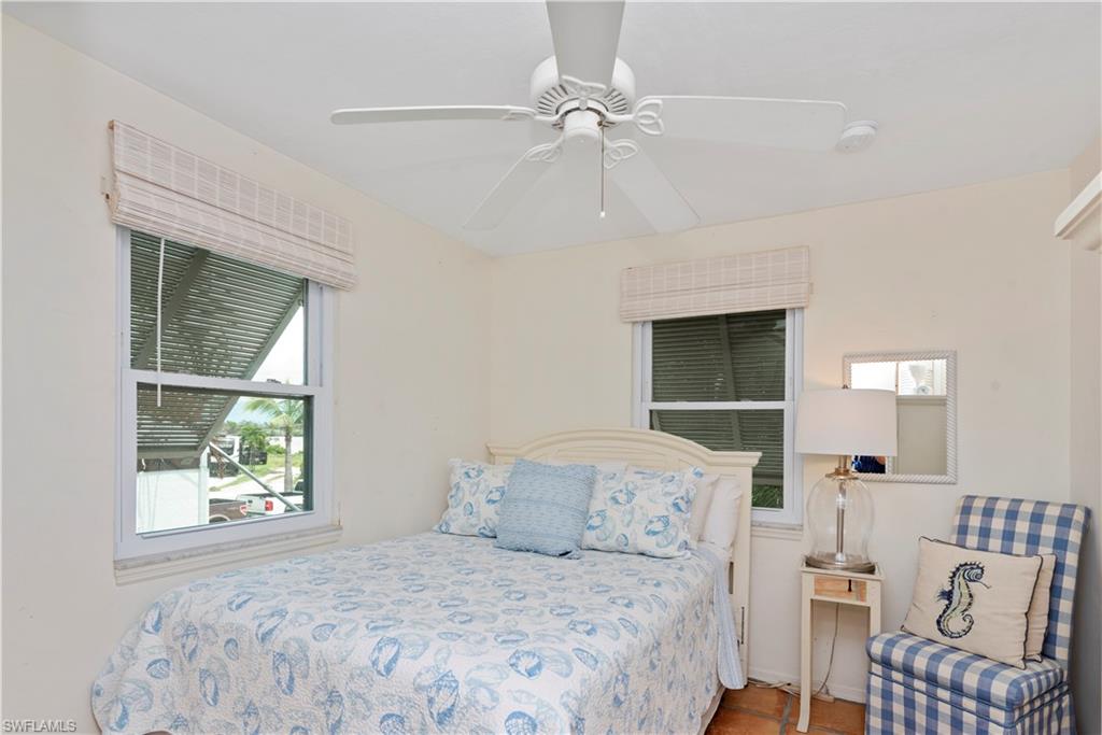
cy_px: 368
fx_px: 551
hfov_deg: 90.0
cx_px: 551
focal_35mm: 18
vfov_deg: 67.4
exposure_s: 1/40
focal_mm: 18
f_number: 8
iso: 200
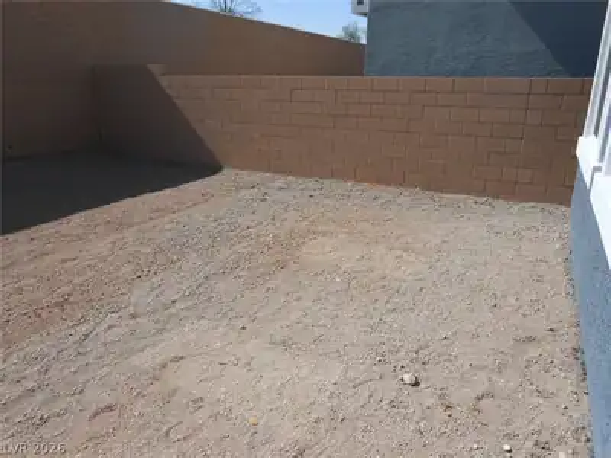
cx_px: 306
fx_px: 459
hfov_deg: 67.3
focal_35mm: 26
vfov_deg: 53.1
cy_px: 229
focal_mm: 4.6
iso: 80
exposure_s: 1/1000
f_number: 3.5
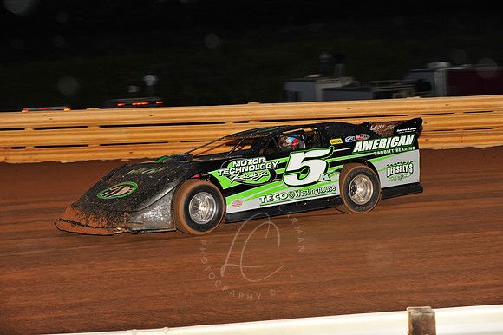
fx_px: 1466
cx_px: 252
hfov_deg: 19.5
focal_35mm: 105
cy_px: 168
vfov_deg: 13.0
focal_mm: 105
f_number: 6.3
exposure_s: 1/320
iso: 800
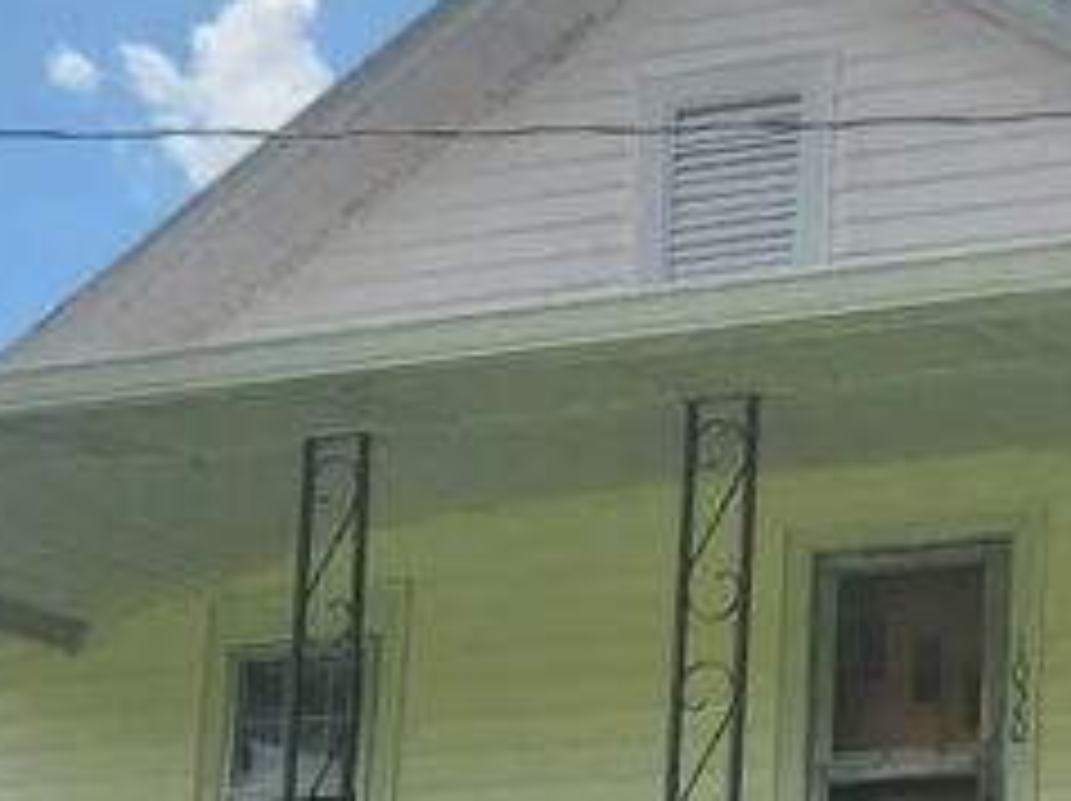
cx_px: 1264
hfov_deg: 18.8
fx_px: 3060
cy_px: 770
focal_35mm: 99
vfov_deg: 14.7
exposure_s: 1/2905
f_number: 1.8
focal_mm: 5.4
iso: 20
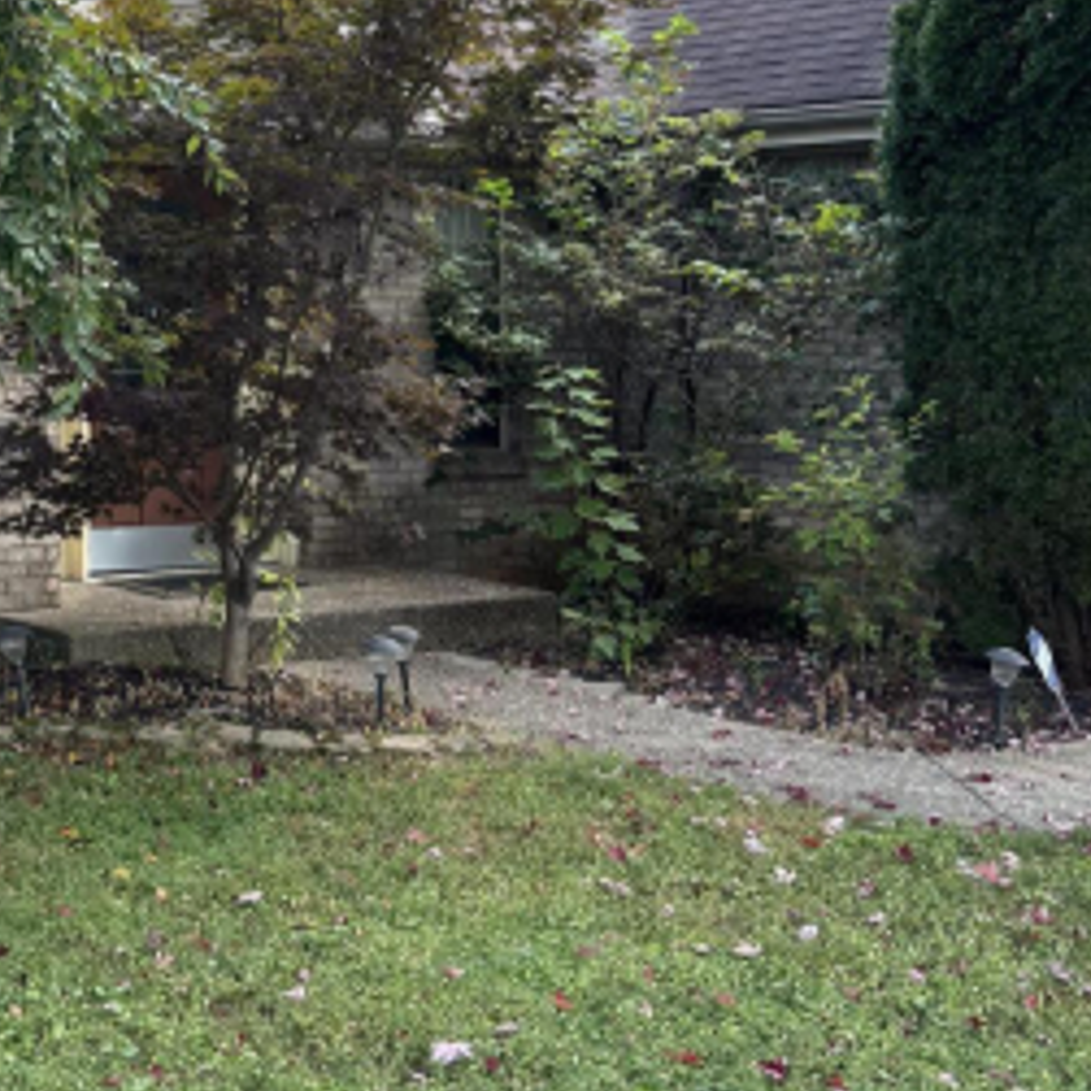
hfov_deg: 26.9
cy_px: 233
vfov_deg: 27.6
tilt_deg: +1.0
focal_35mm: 61
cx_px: 43
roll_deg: -0.5
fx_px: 2175
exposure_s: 1/295
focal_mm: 5.96
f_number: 1.6
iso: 50
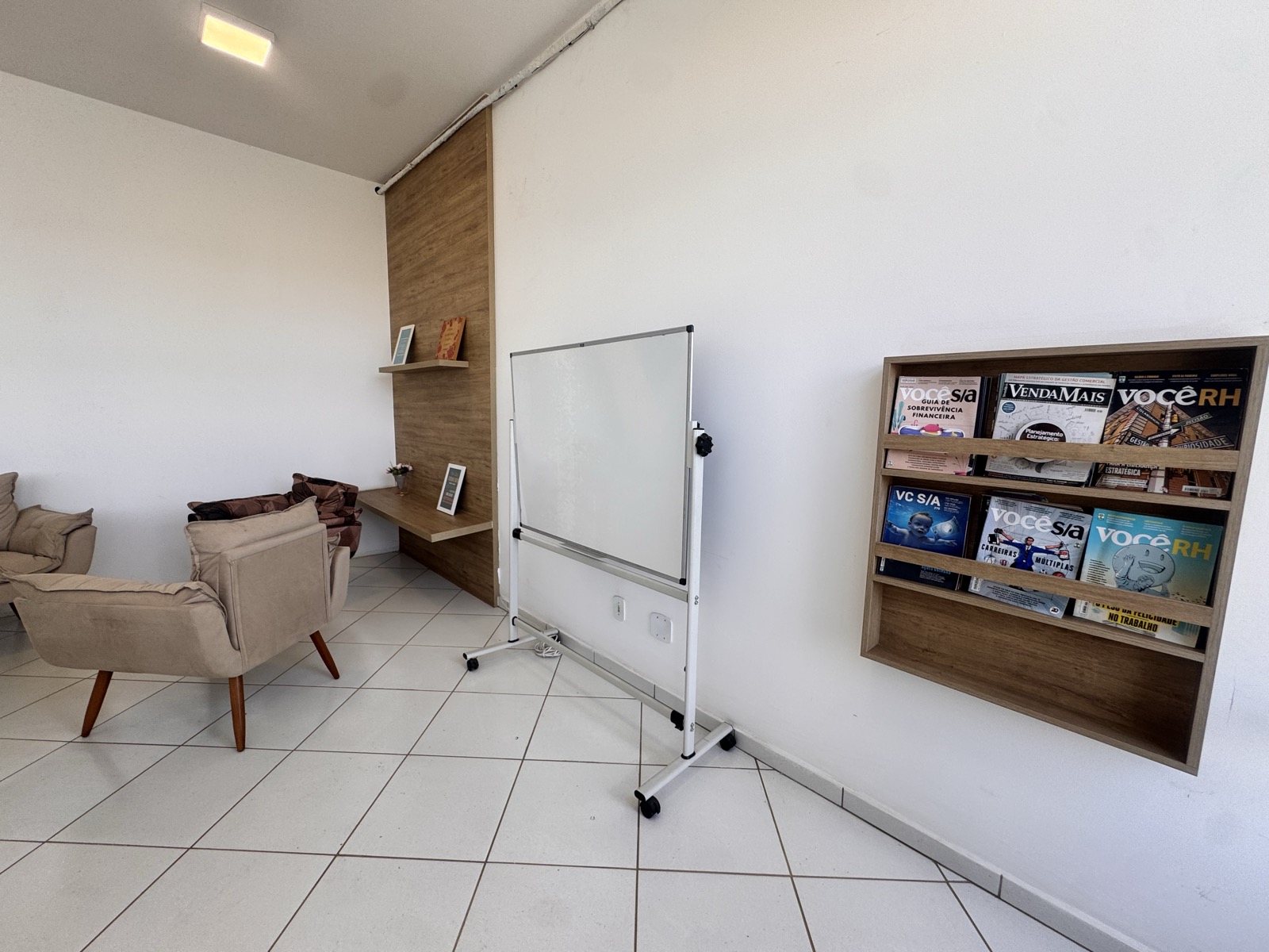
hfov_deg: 102.1
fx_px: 513
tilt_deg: -9.0
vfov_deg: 85.7
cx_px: 634
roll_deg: -1.5
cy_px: 476
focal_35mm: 14
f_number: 2.2
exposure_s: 1/107
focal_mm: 2.22
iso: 40
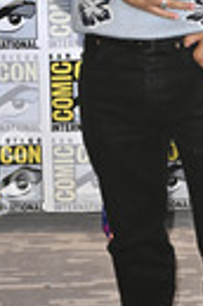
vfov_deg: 18.8
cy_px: 68
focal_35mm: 108
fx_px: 918
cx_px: 172
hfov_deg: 12.5
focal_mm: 35
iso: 2000
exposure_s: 1/250
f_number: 6.3
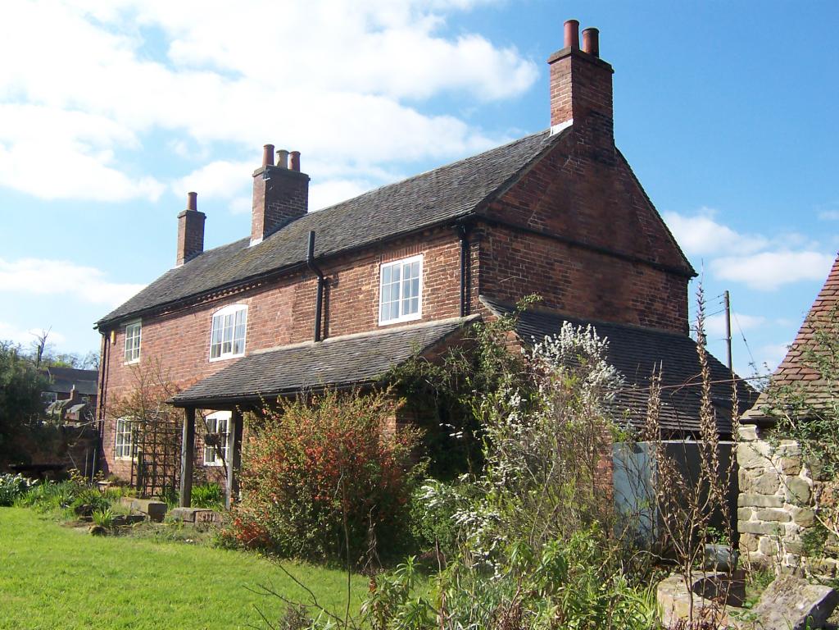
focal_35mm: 36
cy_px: 315
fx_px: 873
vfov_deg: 39.7
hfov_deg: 51.4
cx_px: 420
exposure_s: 1/500
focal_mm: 5.6
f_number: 4
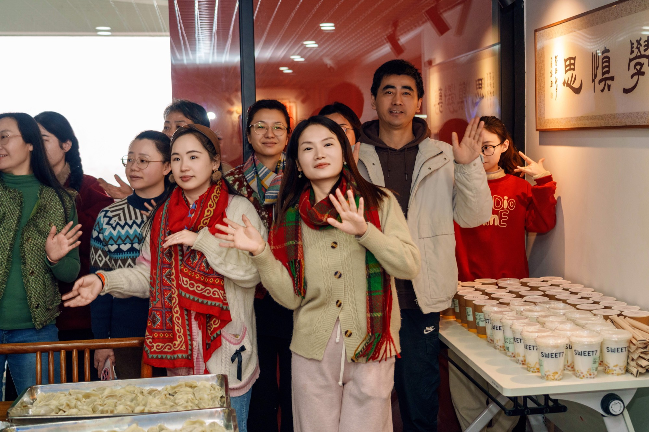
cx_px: 324
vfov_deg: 27.5
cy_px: 216
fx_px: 883
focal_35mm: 49
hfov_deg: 40.3
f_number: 4
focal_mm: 49
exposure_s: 1/250
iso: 1600
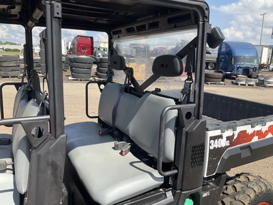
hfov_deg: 61.7
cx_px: 136
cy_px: 102
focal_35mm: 29
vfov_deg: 48.2
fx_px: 229
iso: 25
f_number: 1.8
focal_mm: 3
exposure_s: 1/883
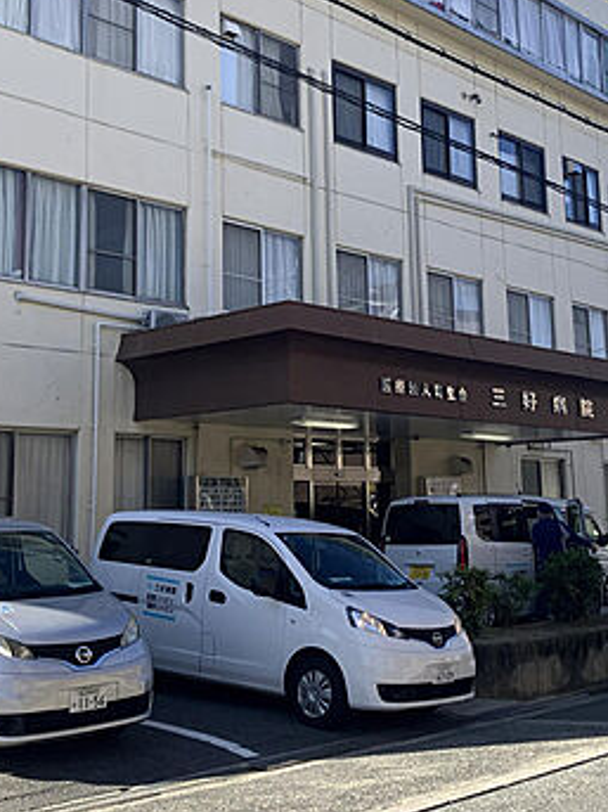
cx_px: 345
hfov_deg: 29.6
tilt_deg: +12.3
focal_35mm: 49
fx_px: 1148
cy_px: 315
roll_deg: +1.7
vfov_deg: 38.7
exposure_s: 1/1012
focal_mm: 3.99
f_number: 1.8
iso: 32
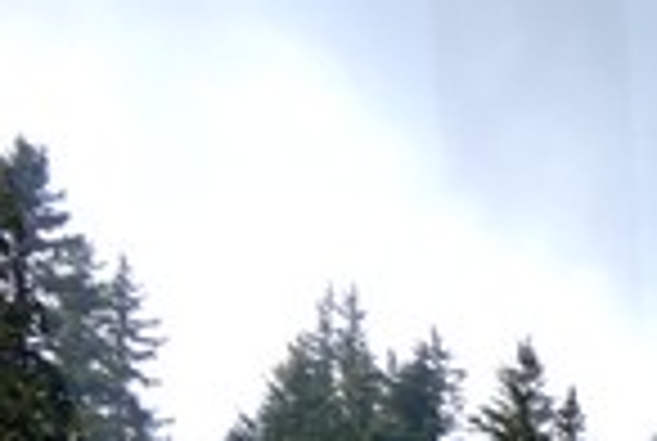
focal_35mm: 220
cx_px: 2511
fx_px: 4023
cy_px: 1604
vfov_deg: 5.6
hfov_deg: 7.2
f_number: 5.6
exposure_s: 1/250
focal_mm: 10.4
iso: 125
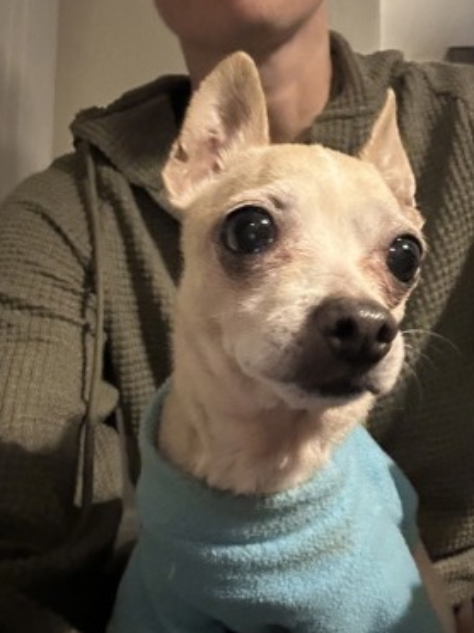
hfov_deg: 41.7
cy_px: 300
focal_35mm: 34
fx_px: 621
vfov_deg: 53.9
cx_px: 263
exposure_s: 1/17
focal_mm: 2.69
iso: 640
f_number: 1.9
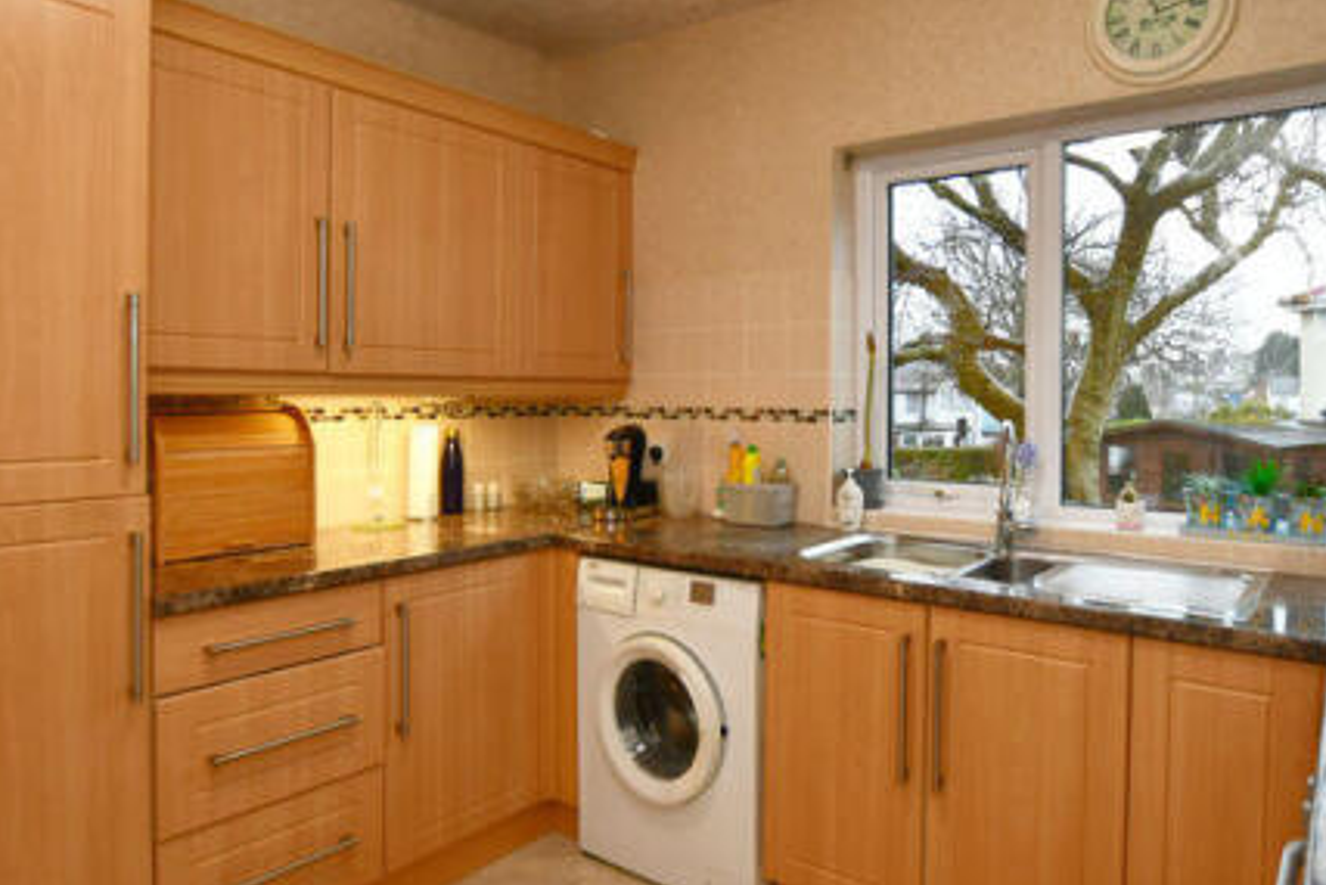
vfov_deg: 55.1
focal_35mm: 23
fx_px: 847
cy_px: 402
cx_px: 734
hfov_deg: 75.8
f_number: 4
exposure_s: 1/60
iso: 450
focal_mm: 10
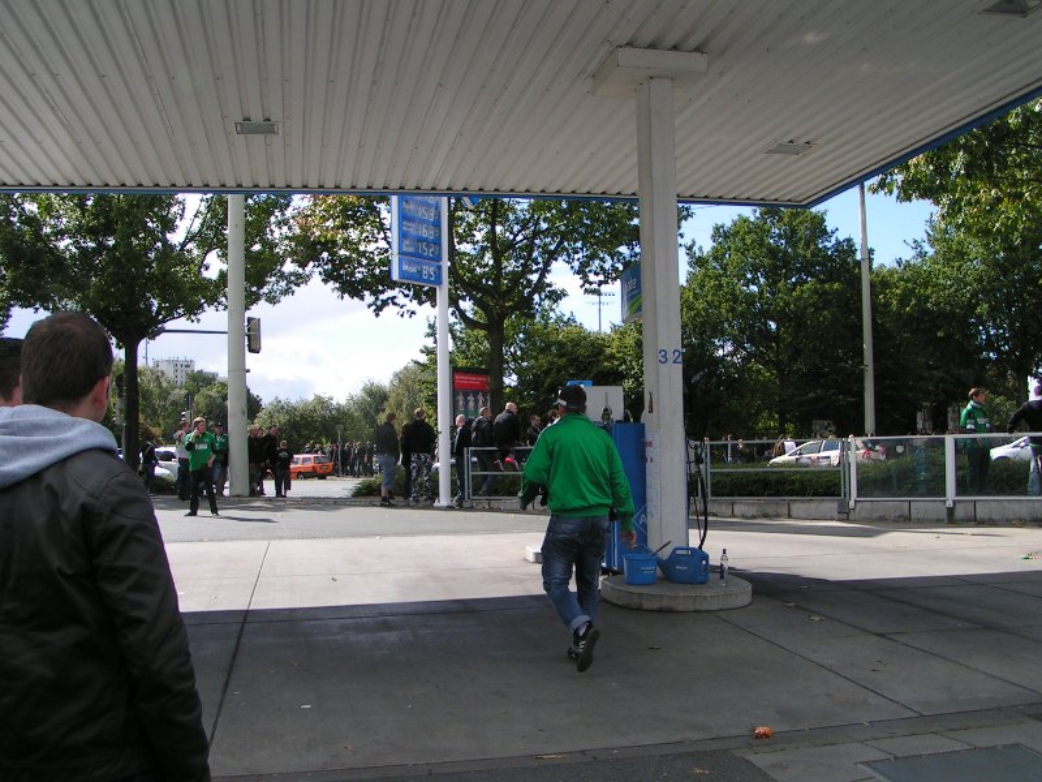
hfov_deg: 49.0
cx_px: 521
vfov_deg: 37.7
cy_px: 391
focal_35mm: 38
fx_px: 1144
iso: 50
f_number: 5.6
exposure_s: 1/320
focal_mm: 5.8
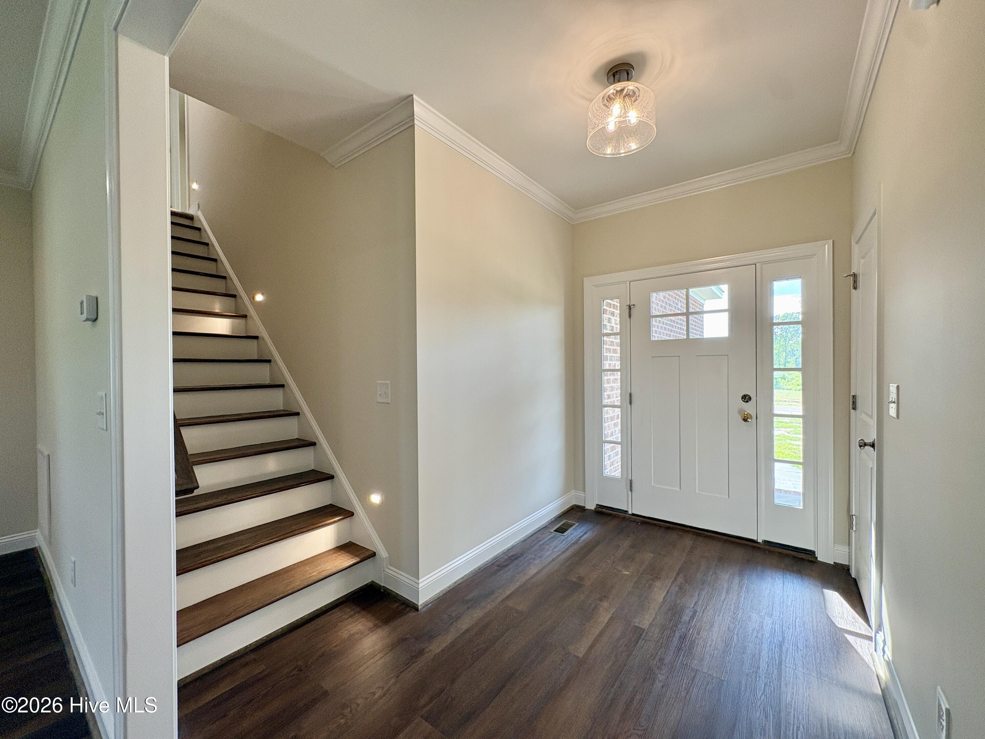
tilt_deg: +0.5
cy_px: 370
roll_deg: +1.1
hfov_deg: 102.1
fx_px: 398
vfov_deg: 85.7
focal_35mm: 14
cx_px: 492
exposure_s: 1/120
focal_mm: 2.22
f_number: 2.2
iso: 80
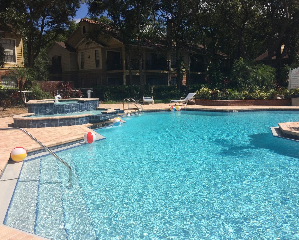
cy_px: 120
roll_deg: +1.0
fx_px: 274
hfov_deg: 57.1
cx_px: 139
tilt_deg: -7.9
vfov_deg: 47.1
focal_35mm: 31
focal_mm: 4.15
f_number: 2.2
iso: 32
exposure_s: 1/3731
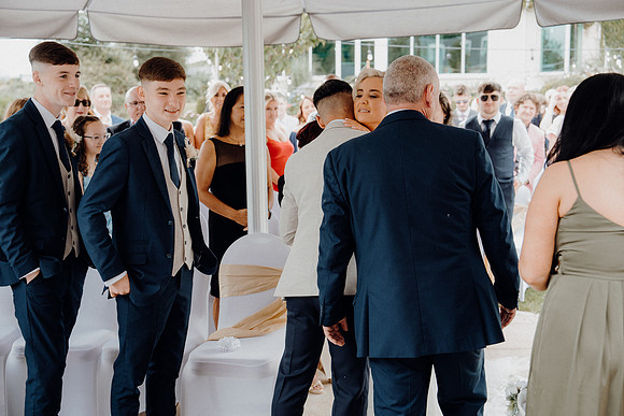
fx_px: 780
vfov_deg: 29.9
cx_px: 312
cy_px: 208
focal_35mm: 45
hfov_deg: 43.6
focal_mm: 45
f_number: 3.5
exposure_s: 1/200
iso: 200
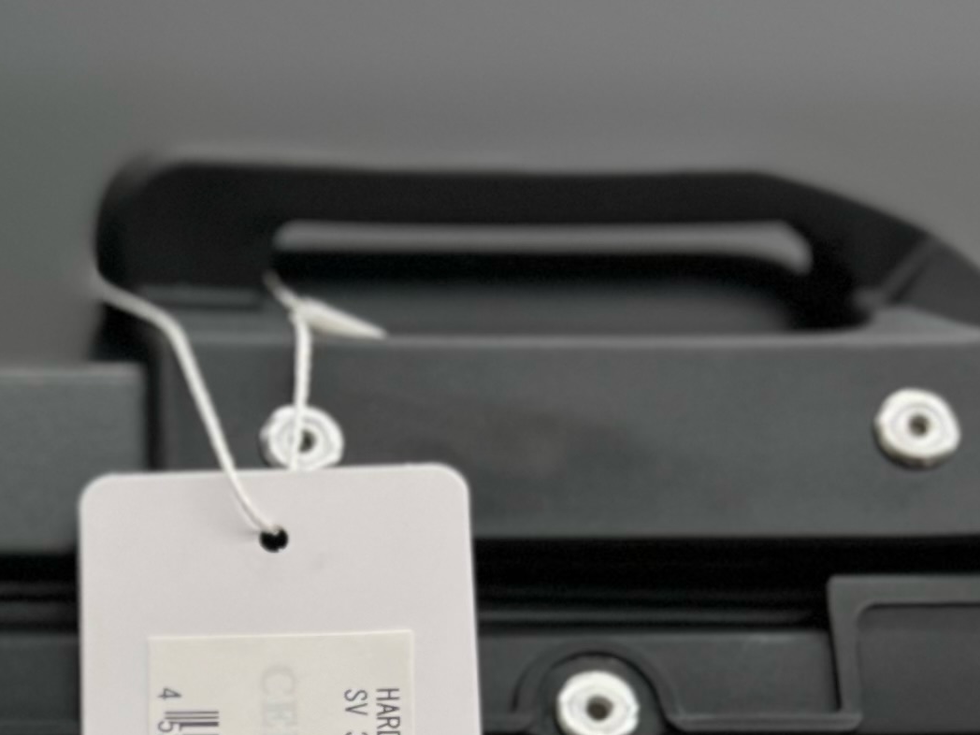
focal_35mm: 100
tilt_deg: +11.7
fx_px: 2831
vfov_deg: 13.6
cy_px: 1234
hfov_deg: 18.1
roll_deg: +0.2
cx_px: -361
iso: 64
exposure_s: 1/120
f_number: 1.6
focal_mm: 5.1
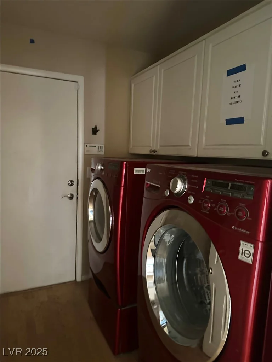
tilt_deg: -5.2
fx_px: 251
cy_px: 181
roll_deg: -4.7
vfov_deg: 71.6
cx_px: 136
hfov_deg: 56.8
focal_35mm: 24
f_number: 1.78
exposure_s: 1/28
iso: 2000
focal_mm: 6.86
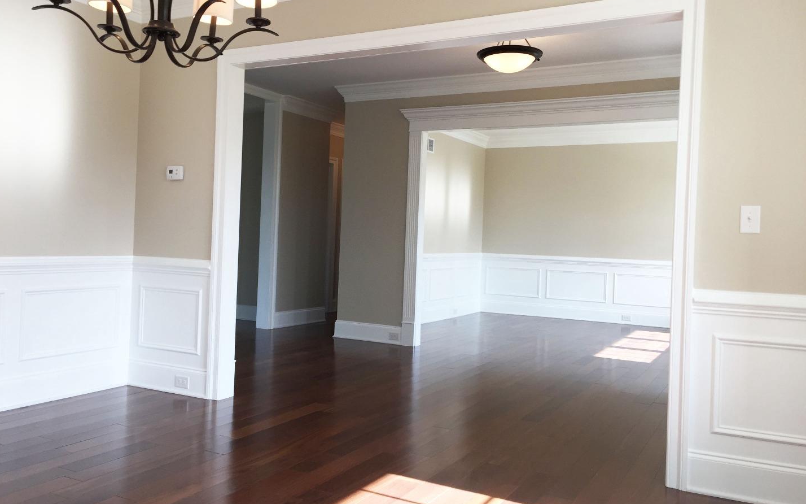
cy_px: 242
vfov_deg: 40.6
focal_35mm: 31
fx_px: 681
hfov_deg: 61.2
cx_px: 401
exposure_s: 1/120
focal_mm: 4.15
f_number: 2.2
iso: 40
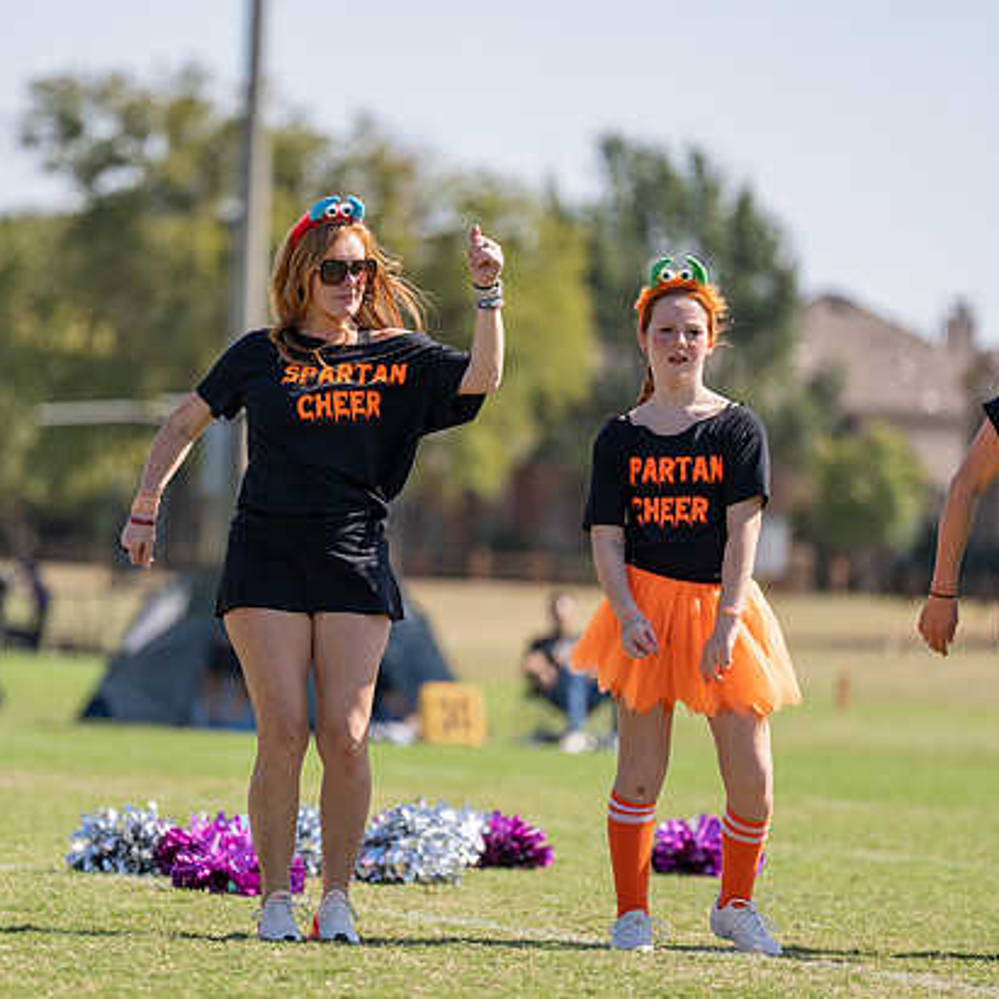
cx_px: 350
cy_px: 501
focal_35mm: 257
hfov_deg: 6.8
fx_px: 8391
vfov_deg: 6.8
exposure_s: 1/6400
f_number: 2.8
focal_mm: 200
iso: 320
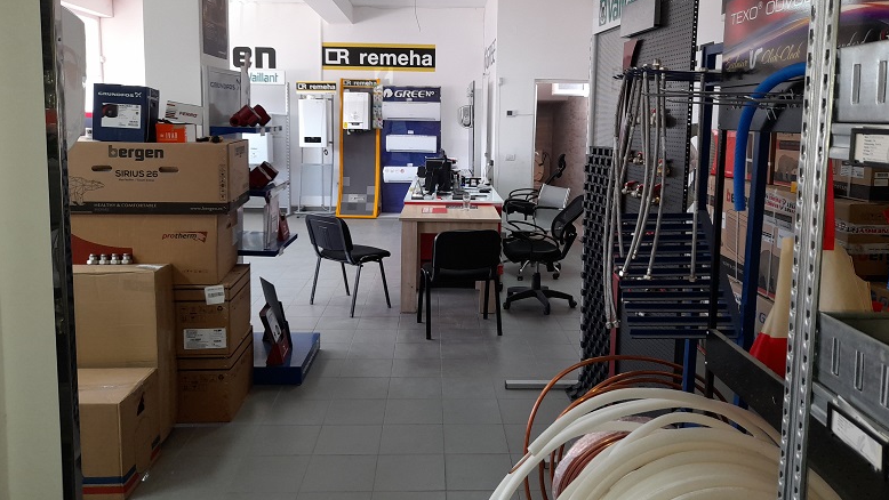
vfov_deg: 41.2
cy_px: 186
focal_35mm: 28
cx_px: 455
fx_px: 660
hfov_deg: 67.9
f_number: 2
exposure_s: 1/50
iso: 160
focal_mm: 4.6
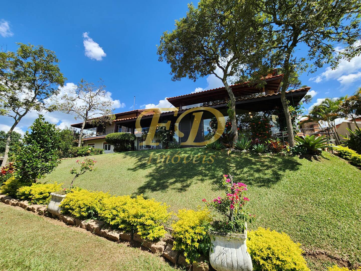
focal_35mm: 13
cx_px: 180
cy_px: 136
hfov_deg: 106.2
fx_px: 136
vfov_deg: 89.9
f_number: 2.2
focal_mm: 2.2
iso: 50
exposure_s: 1/1145
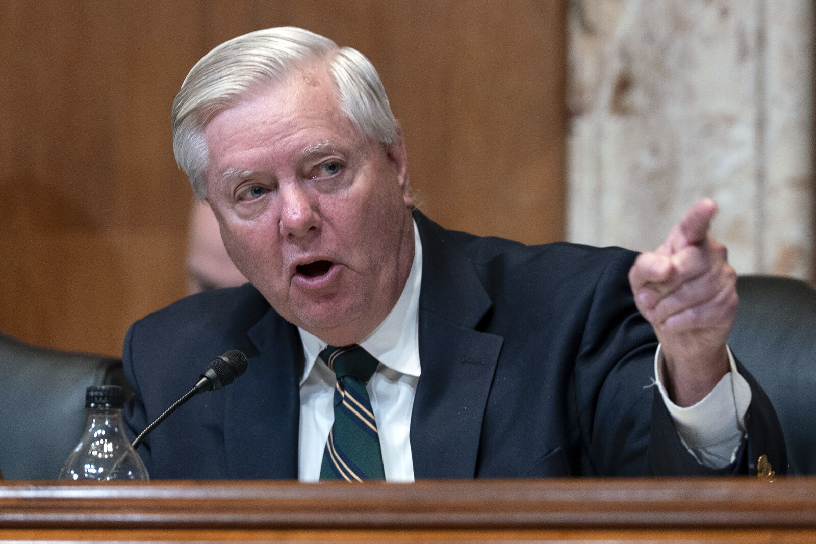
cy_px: 272
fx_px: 4533
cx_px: 408
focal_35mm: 200
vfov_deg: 6.9
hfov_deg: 10.3
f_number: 3.2
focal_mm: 200
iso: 1600
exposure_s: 1/320
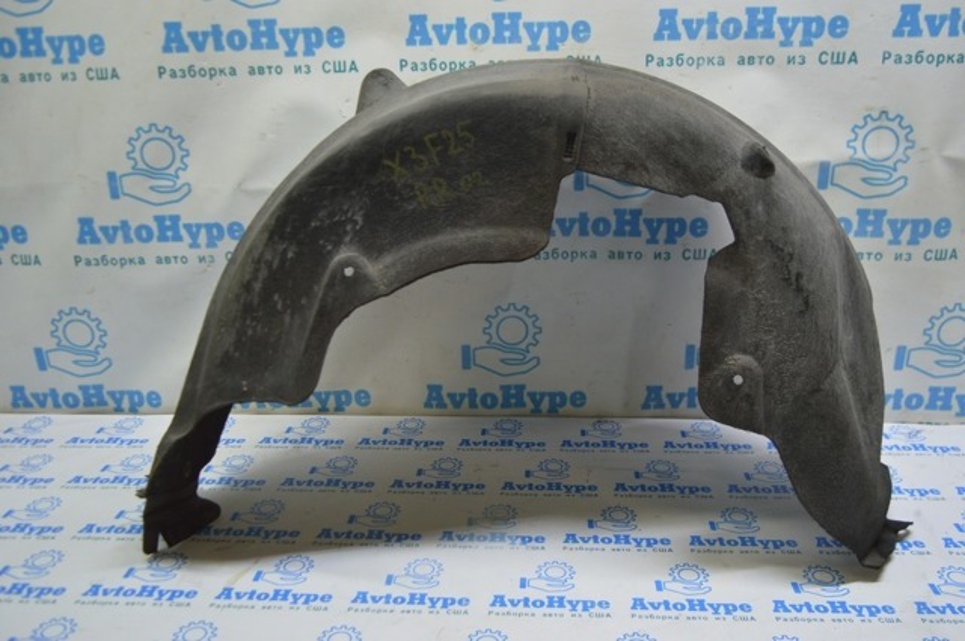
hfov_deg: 57.3
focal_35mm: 33
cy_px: 320
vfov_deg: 39.9
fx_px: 883
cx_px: 482
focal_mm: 22
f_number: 3.8
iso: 400
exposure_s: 1/50
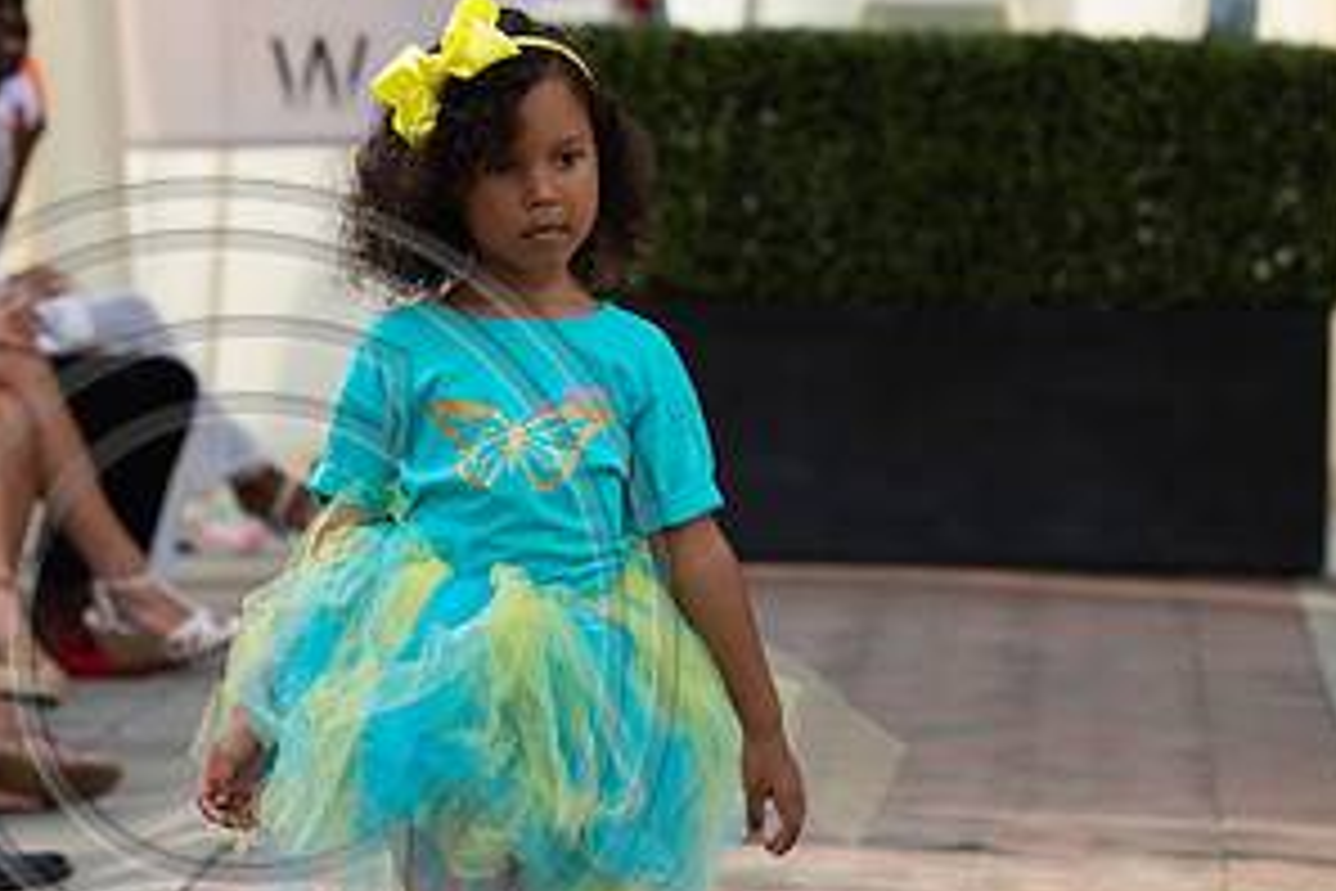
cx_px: 211
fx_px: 13025
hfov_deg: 5.9
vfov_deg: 3.9
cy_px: 639
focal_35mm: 351
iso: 400
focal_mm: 180
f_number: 10
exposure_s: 1/160
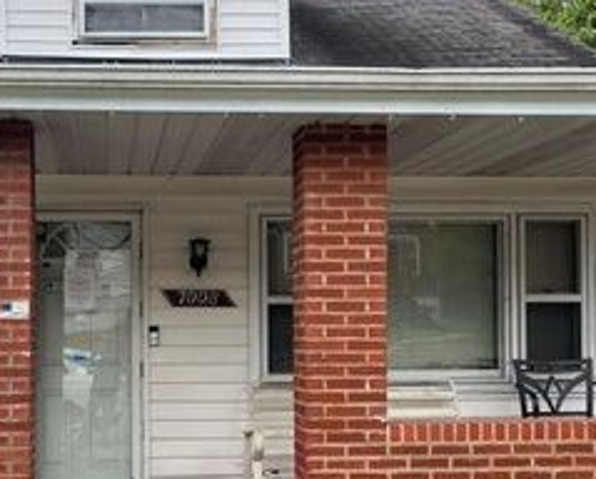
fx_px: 936
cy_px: 326
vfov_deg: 28.5
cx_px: 147
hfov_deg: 34.5
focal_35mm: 53
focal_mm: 5.1
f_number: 1.6
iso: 50
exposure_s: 1/542
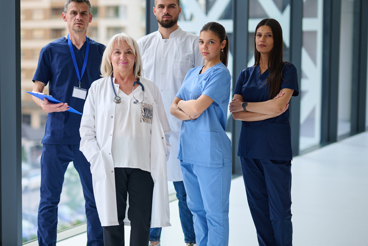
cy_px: 124
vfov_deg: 19.2
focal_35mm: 71
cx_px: 141
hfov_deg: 28.4
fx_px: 726
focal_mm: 50
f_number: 1.2
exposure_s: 1/400
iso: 100
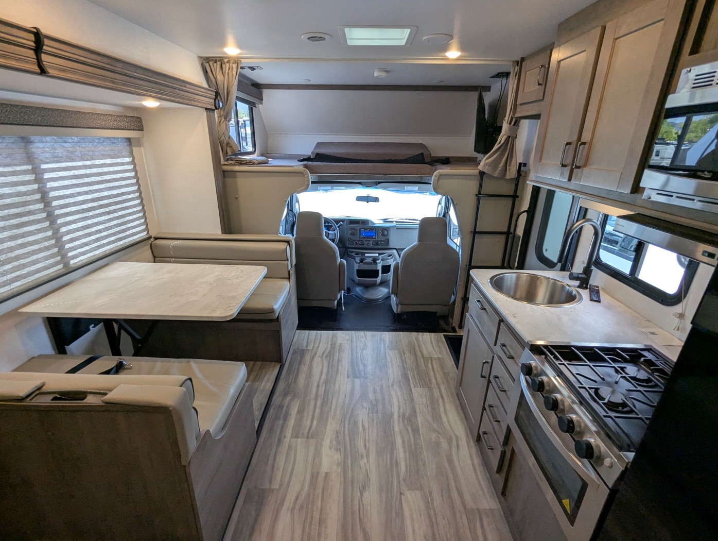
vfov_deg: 78.2
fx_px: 332
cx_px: 359
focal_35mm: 16
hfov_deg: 94.4
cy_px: 270
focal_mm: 2.35
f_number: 2.2
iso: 198
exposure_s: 1/141
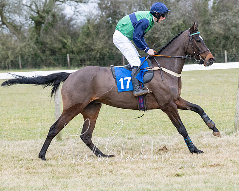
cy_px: 107
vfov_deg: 7.0
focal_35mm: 220
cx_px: 163
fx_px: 1553
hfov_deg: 8.8
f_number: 4
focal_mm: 115
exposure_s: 1/800
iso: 1600
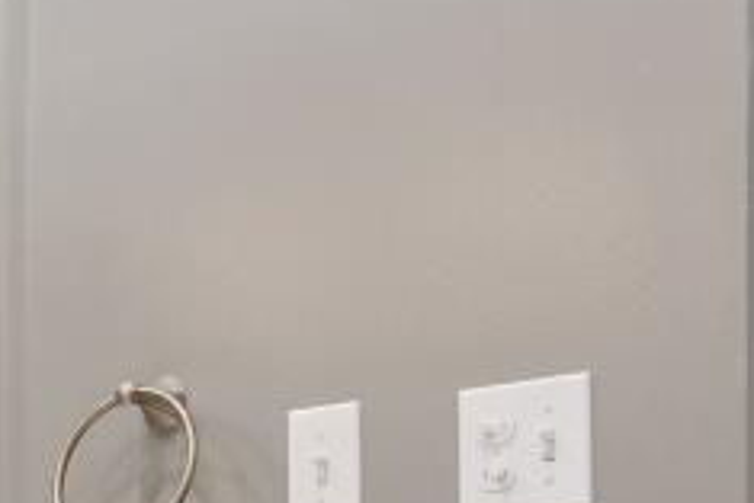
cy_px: 811
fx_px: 2138
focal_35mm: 102
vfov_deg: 12.6
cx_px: -221
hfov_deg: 18.6
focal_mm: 16
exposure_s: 1/400
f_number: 5.6
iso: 1250
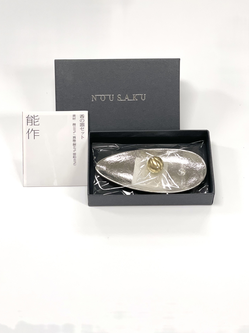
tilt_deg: -59.8
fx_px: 652
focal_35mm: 68
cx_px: 119
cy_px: 156
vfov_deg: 28.6
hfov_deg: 21.6
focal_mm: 7.5
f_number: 2.2
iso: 160
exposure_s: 1/121
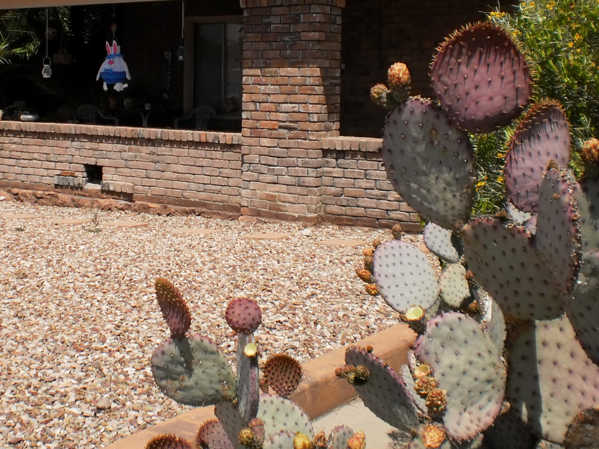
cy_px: 95
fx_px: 1004
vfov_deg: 24.9
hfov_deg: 33.0
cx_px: 203
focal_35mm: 58
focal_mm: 6.3
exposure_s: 1/1000
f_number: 4.6
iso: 100
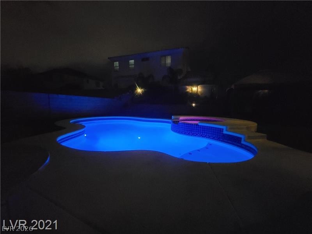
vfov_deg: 89.9
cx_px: 156
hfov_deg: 106.2
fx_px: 117
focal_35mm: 13
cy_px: 117
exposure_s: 1/19
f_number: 2.2
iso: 2500
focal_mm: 2.2
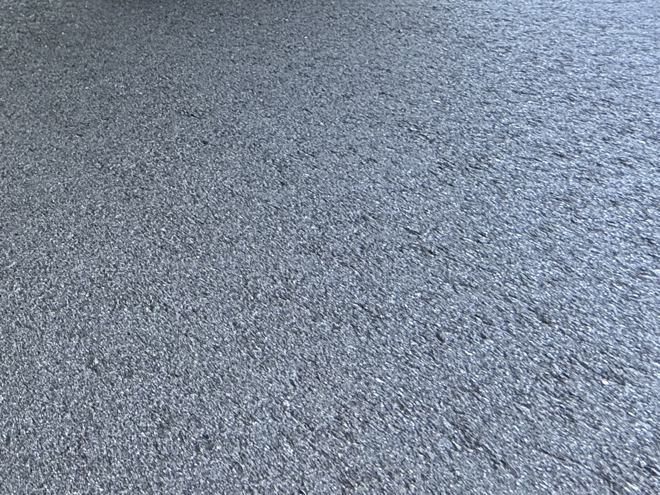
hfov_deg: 34.7
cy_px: -45
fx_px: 705
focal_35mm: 37
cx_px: -203
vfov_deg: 33.8
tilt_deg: -9.9
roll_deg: +3.9
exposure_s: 1/99
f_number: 2.2
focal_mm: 2.22
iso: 100
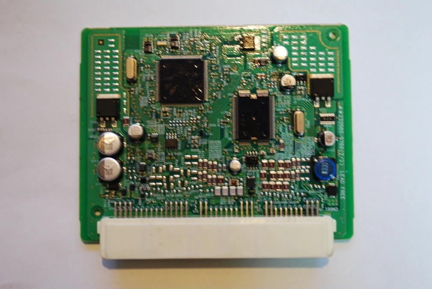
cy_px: 144
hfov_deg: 37.8
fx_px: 631
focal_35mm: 52
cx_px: 216
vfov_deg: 25.8
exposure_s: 1/8
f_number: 5.3
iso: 400
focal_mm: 35
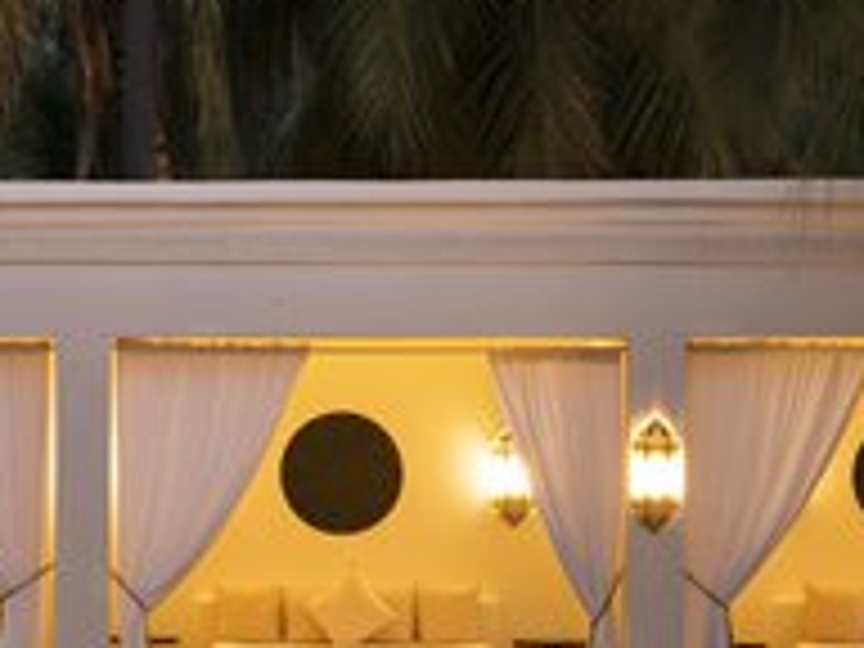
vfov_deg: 7.0
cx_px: 76
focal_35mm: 211
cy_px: 448
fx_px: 5266
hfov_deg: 9.3
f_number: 11
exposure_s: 4
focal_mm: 56
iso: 400
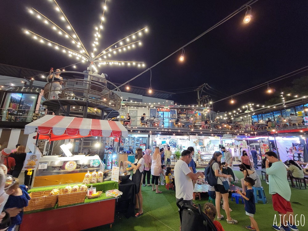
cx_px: 154
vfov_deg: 89.9
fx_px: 116
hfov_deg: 106.2
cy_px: 116
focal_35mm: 13
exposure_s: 1/50
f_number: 2.2
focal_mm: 2.2
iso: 400
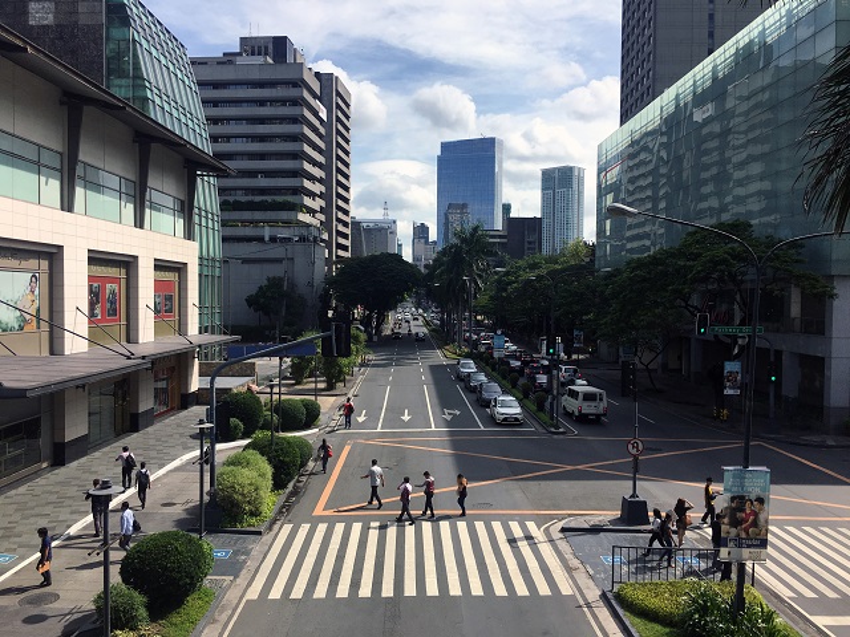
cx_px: 425
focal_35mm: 29
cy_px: 318
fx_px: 712
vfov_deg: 48.2
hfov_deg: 61.7
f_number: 2.2
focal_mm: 4.15
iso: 25
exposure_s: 1/1832
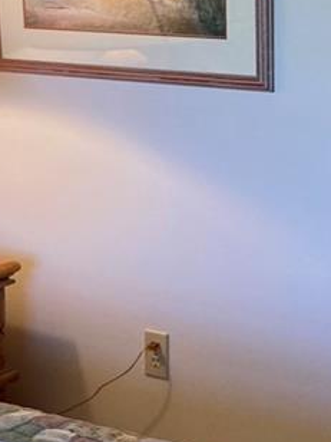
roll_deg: -1.3
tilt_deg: -8.8
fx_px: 1390
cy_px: 174
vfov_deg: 18.0
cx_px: 255
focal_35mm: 109
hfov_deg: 13.5
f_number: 1.8
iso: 100
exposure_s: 1/60
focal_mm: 3.99
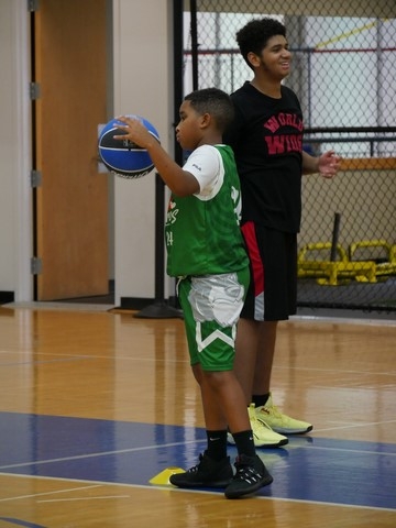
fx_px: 3112
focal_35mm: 204
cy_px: 264
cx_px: 198
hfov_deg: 7.3
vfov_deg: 9.7
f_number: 5.4
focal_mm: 102
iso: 3200
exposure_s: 1/160
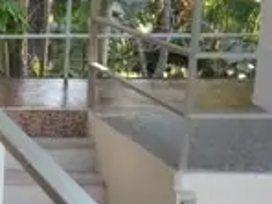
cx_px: -228
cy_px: 83
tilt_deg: -10.0
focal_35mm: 125
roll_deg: -0.5
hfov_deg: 13.9
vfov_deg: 11.9
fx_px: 982
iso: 50
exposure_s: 1/120
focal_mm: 4.15
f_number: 2.2
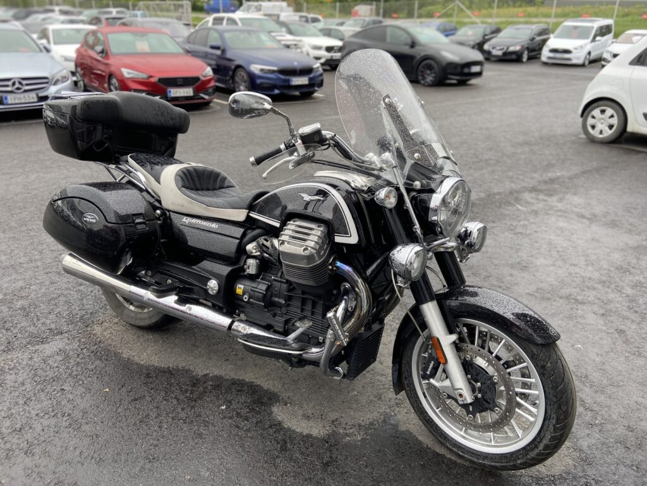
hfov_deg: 67.3
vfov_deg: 53.1
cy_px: 243
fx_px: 486
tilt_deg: -24.9
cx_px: 324
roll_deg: -0.9
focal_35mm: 26
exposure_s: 1/137
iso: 32
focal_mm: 4.25
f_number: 1.8
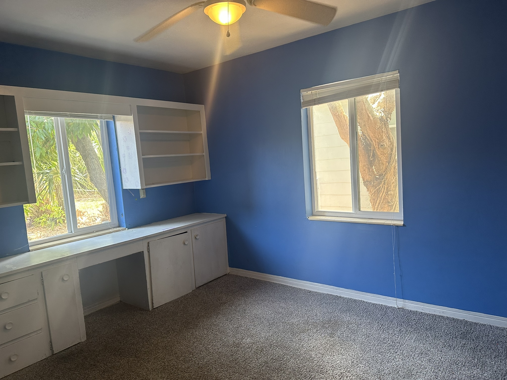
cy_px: 190
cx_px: 254
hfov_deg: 71.6
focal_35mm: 24
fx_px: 352
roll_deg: +4.2
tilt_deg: -5.2
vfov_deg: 56.8
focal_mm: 6.86
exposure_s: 1/120
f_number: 1.78
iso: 200
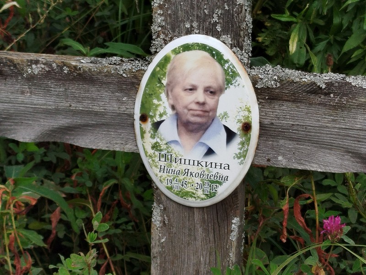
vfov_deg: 39.7
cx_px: 183
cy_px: 138
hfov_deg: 51.4
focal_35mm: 36
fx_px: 381
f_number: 1.7
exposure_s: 1/415
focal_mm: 5.31
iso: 50
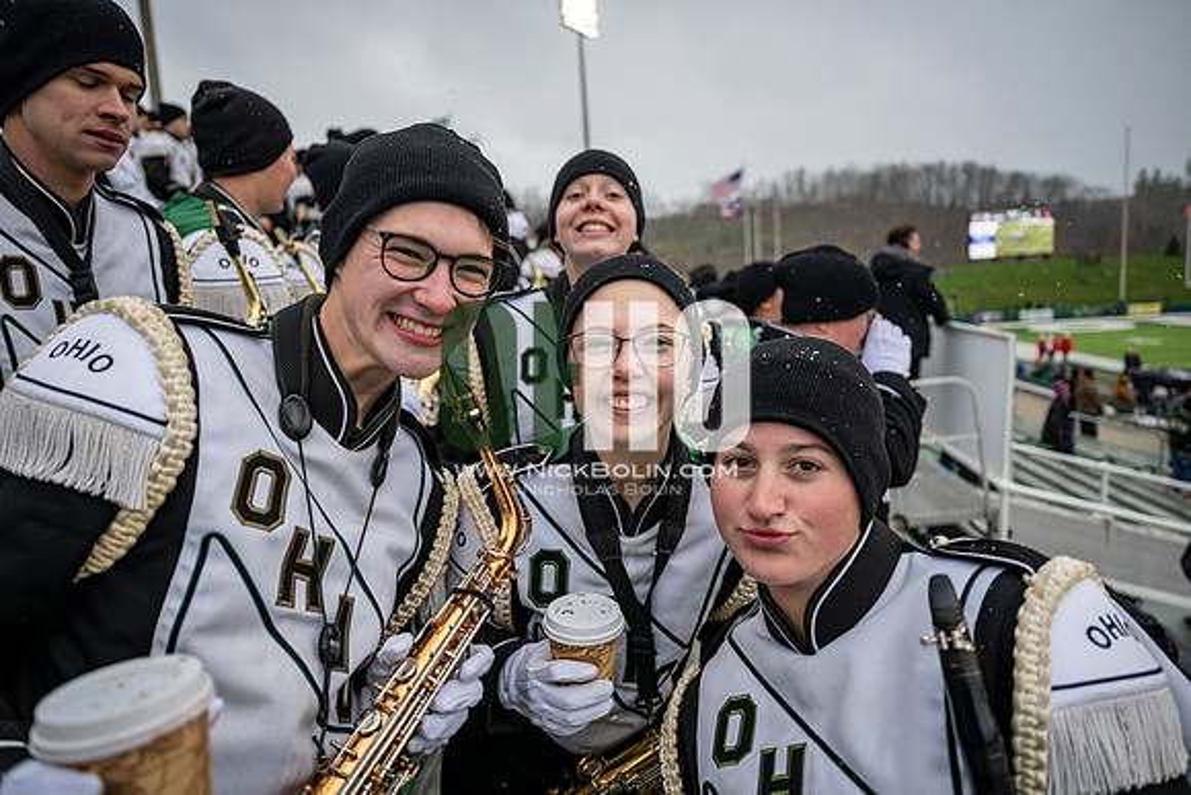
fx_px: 794
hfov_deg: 73.7
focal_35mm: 24
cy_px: 398
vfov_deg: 53.2
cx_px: 596
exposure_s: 1/500
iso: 160
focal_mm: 24
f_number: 2.8
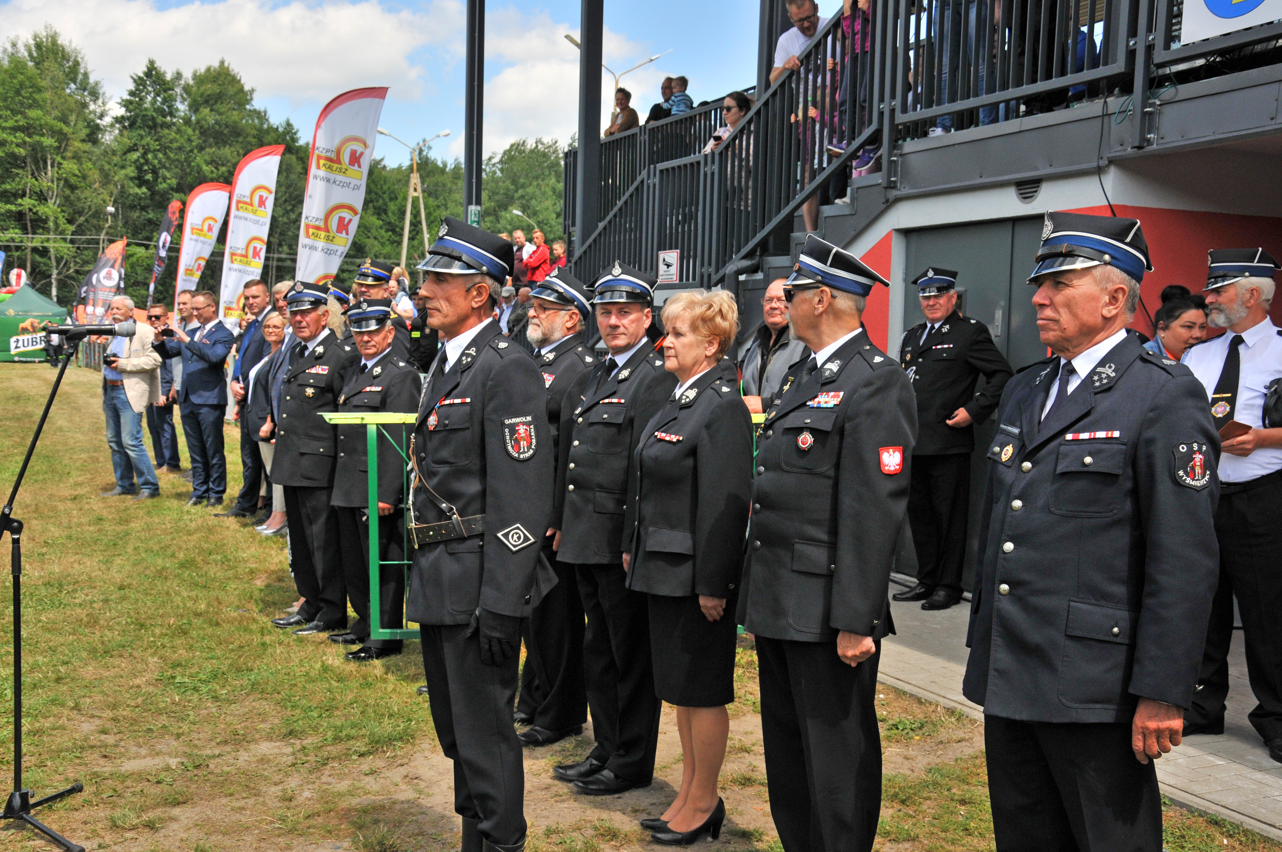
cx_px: 641
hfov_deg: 49.6
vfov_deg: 34.1
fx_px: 1387
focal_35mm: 39
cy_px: 426
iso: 320
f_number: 7.1
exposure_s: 1/1000
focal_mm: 26
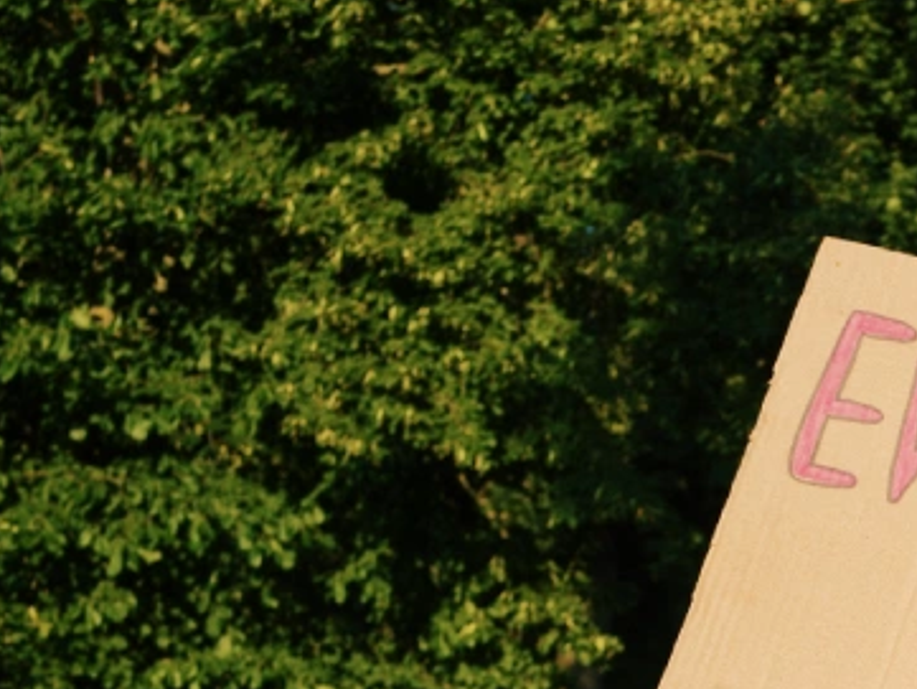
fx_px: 3180
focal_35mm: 120
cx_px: 1242
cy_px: 833
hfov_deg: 15.5
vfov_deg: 12.1
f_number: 6.4
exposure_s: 1/200
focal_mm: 27
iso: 160
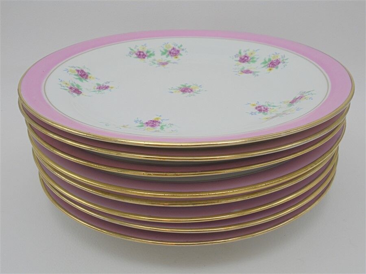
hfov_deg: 49.0
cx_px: 183
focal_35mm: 38
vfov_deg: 37.7
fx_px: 402
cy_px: 137
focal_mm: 6.9
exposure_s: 1/50
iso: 100
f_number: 4.2
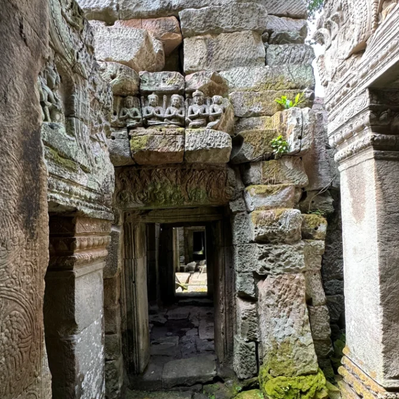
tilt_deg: +1.7
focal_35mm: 19
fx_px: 248
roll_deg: +0.9
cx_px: 200
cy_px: 223
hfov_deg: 77.7
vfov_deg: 77.4
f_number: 2.2
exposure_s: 1/99
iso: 200
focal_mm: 2.22
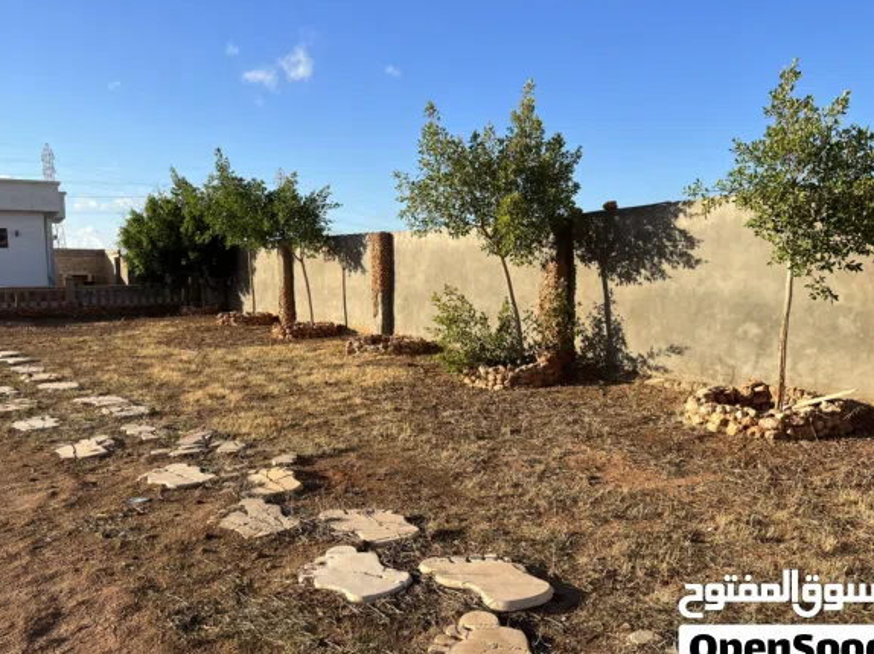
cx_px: 449
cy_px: 350
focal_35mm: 29
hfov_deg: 61.7
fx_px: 732
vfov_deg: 48.2
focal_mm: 5.7
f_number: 1.5
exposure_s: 1/2762
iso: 50
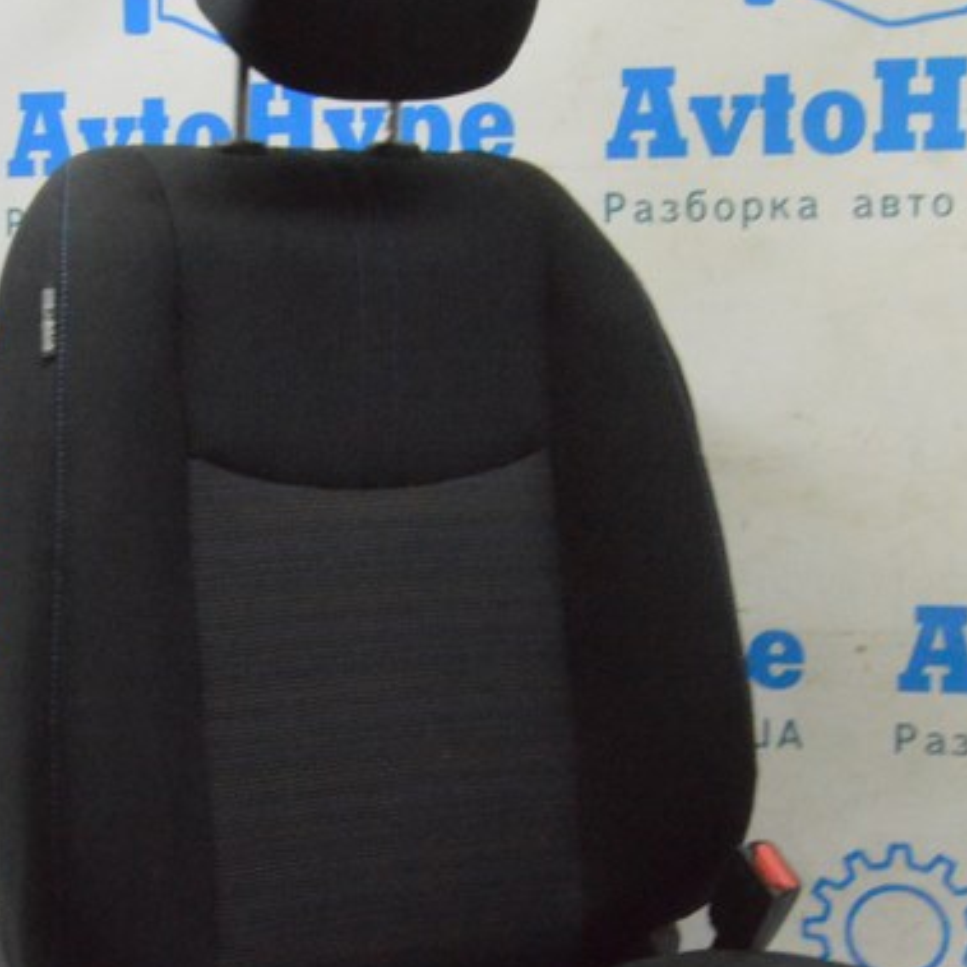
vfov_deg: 27.7
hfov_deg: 27.5
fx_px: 1960
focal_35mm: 62
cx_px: 296
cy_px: 565
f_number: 20
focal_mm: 18
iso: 6400
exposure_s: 1/20
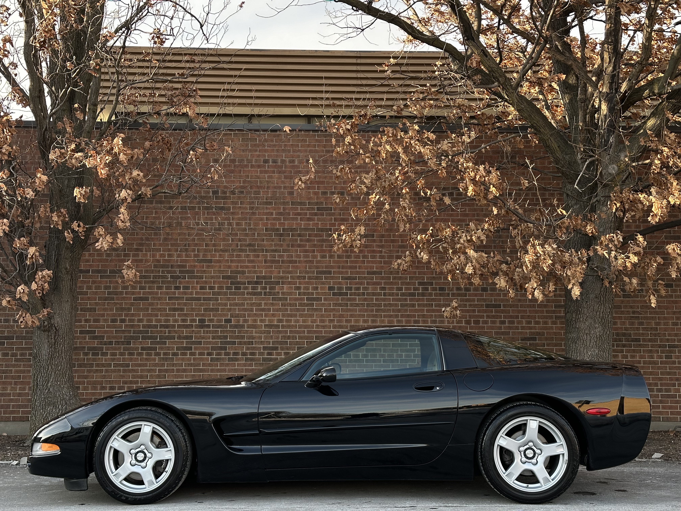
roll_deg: -0.3
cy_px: 256
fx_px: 944
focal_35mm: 48
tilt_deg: +6.1
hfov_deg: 39.7
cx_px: 340
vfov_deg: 30.3
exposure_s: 1/315
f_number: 1.78
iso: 64
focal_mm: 6.86
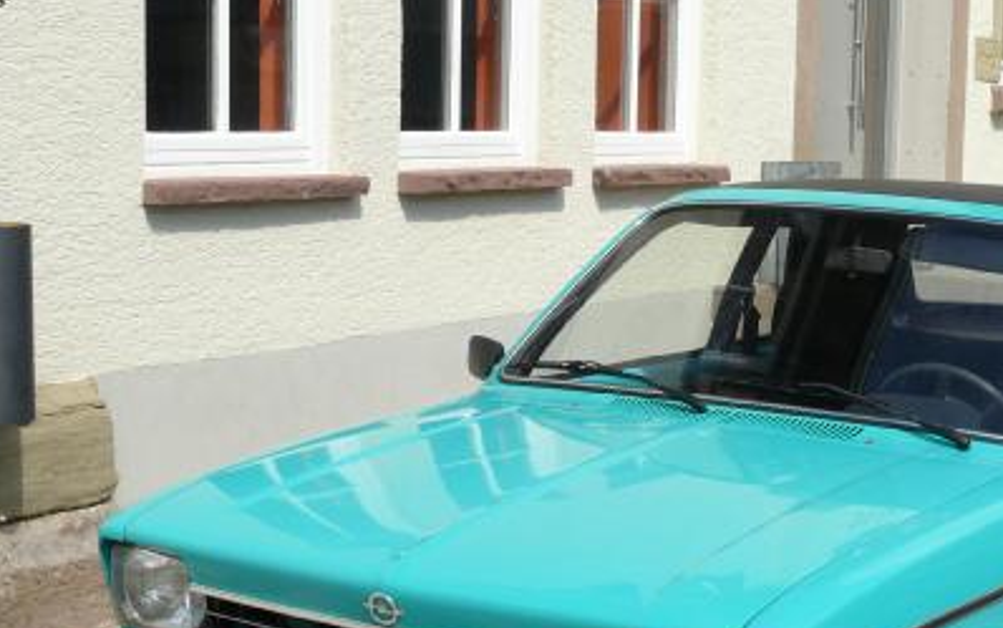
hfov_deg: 25.1
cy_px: 480
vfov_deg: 15.8
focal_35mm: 82
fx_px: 2242
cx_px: 658
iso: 100
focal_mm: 9.4
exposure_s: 1/400
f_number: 5.6
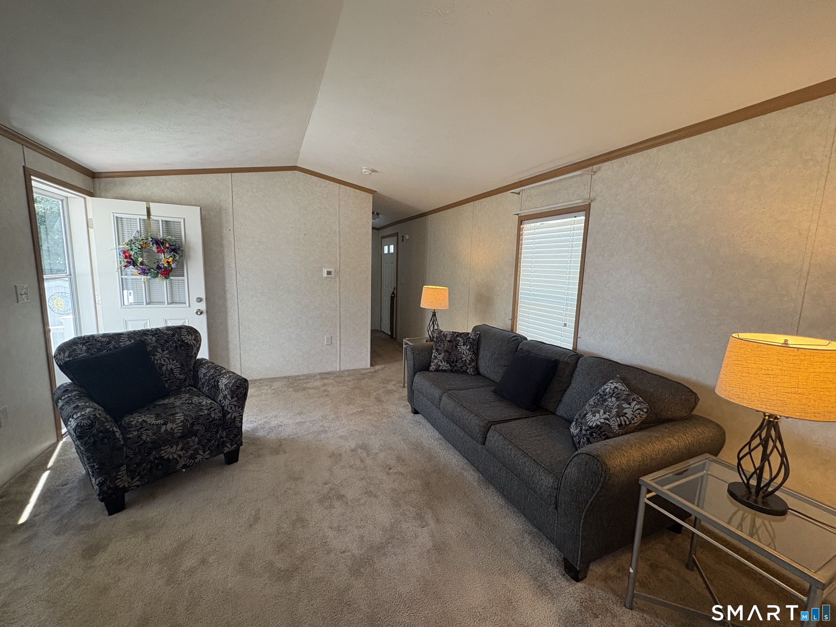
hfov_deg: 102.1
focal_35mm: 14
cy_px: 314
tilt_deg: -7.6
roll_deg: -0.9
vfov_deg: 85.7
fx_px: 338
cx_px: 418
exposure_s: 1/120
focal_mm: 2.22
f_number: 2.2
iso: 250
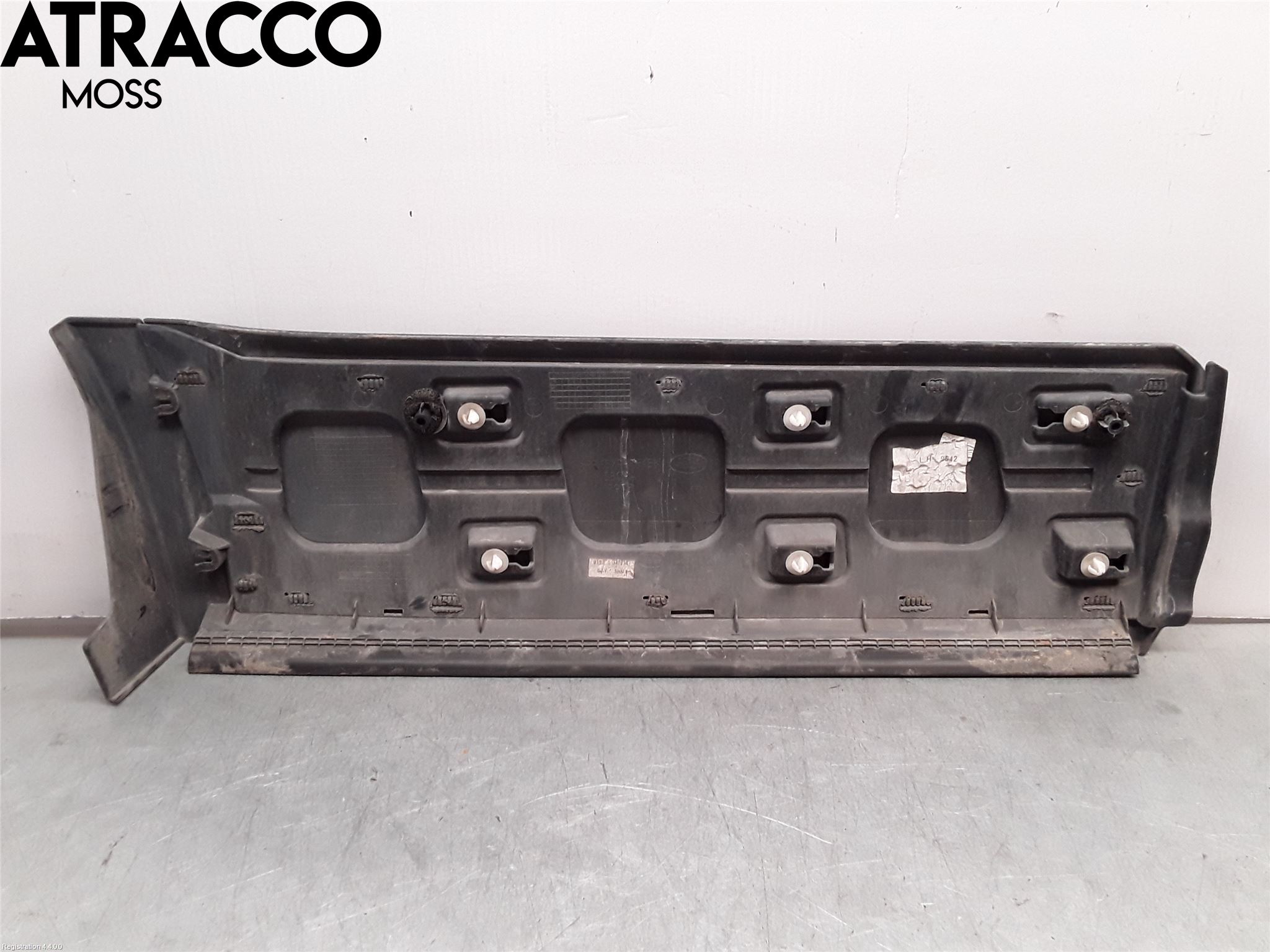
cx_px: 635
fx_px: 1027
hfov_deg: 63.4
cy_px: 476
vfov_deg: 49.7
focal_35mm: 28
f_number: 1.9
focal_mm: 2.91
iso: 100
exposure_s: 1/100
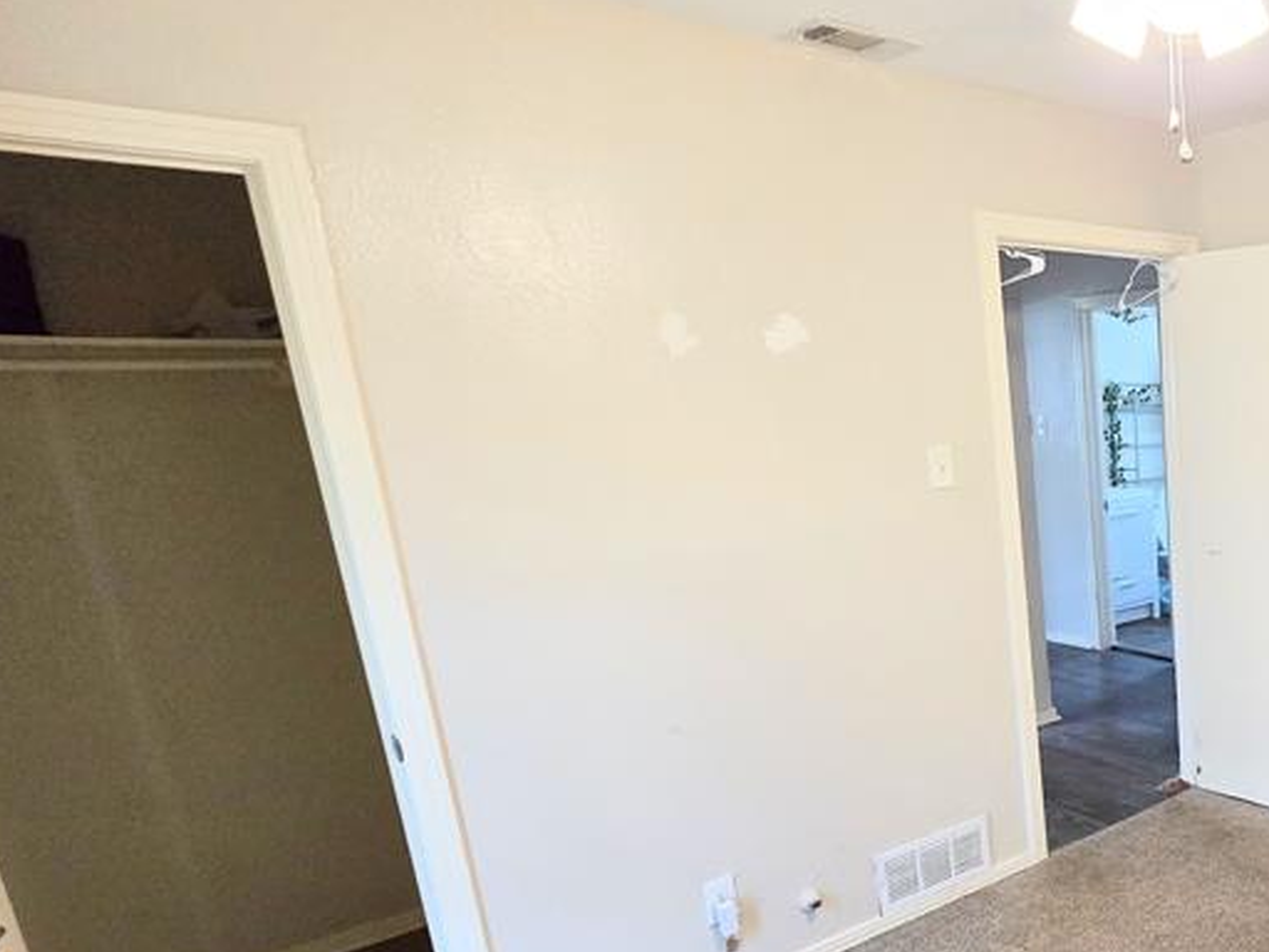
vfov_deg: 51.7
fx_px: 953
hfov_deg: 54.1
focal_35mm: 26
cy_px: 659
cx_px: 1242
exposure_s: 1/60
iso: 500
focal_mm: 2.2
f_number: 2.2
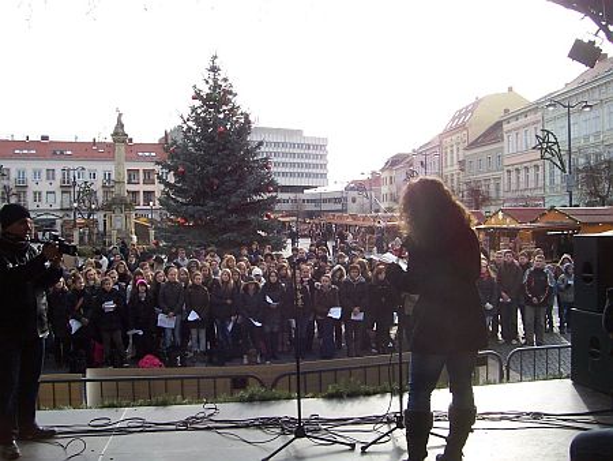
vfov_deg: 41.8
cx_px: 306
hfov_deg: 53.9
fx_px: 602
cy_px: 230
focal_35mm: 34
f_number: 5.6
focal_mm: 5.6
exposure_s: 1/180
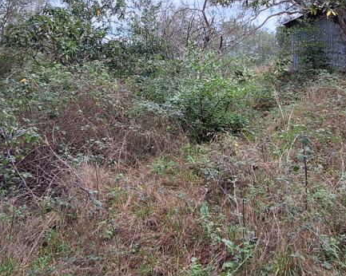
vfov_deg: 45.1
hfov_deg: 58.8
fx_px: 307
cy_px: 41
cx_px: 179
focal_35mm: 30
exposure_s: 1/120
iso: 50
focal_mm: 1.74
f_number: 2.2
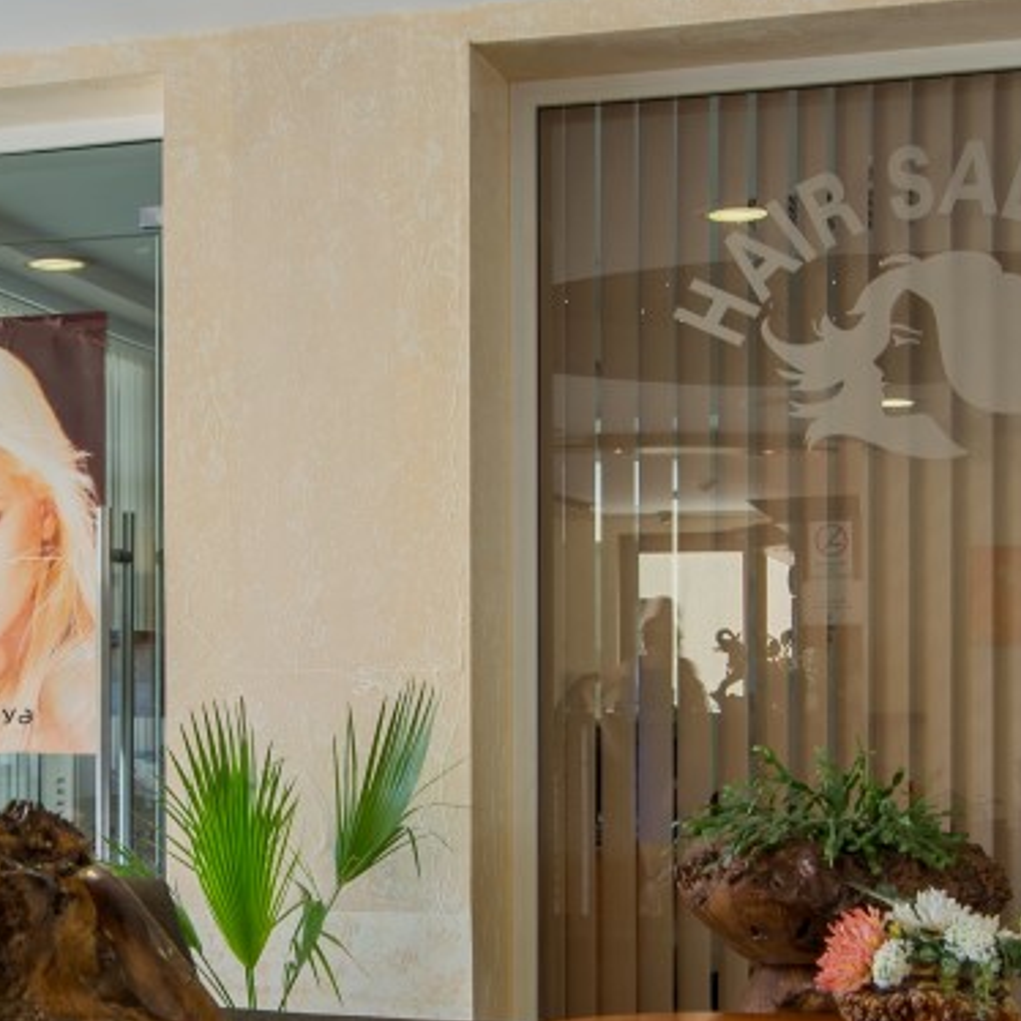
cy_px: 778
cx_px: 224
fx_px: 2703
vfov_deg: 21.2
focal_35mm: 81
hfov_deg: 21.2
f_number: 7.1
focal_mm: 22
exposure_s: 1/50
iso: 200
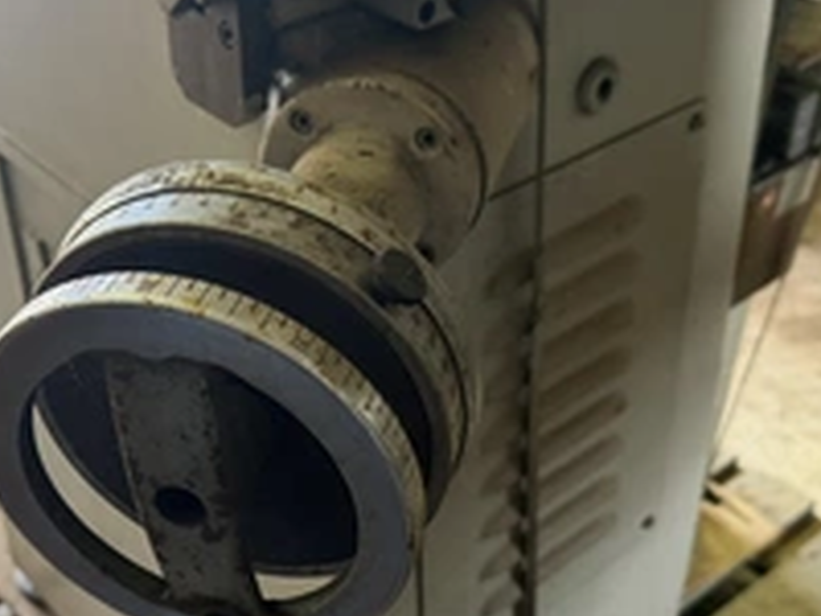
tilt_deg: -38.8
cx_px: 369
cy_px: 398
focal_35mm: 48
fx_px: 1138
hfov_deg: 39.6
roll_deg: -0.8
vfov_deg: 30.1
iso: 250
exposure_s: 1/60
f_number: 1.78
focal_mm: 6.76
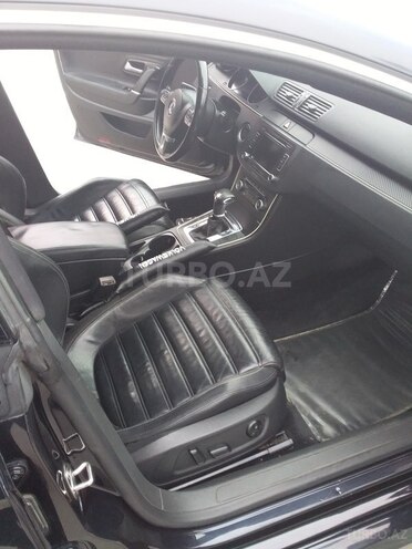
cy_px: 274
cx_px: 206
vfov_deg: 58.4
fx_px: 492
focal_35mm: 31
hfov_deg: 45.4
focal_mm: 3.3
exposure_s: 1/50
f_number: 2.2
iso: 100
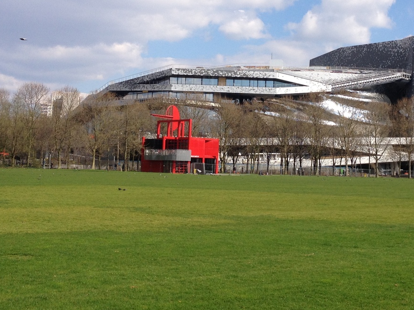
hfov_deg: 30.0
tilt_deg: +2.3
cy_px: 110
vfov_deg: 22.9
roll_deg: -1.2
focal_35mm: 64
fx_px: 765
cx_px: 283
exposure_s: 1/1972
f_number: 2.4
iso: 50
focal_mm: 4.28
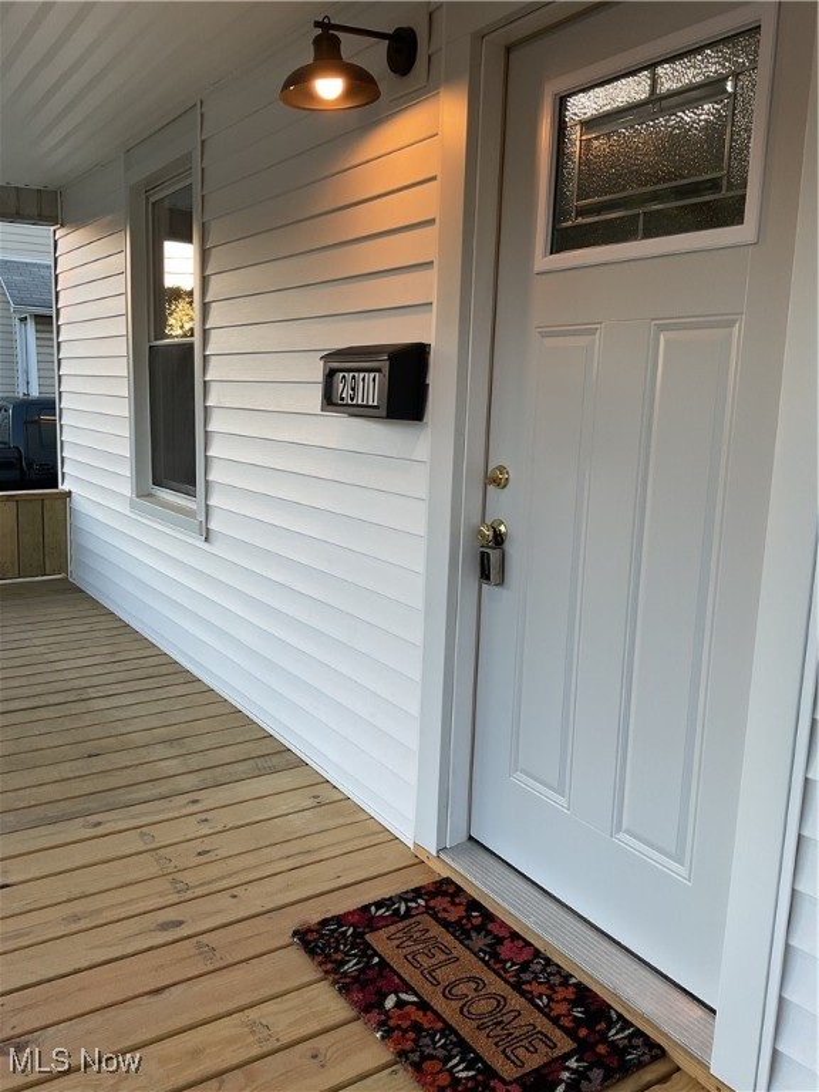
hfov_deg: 48.2
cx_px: 410
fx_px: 915
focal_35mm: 29
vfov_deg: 61.7
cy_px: 546
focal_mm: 3
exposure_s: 1/120
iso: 32
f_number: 1.8
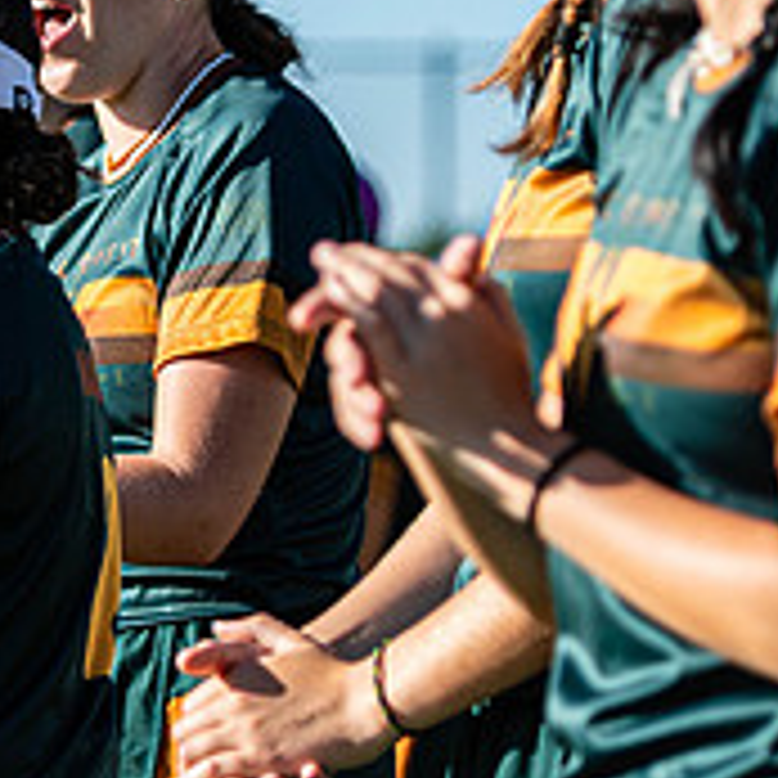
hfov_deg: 4.1
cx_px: -229
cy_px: 295
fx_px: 10883
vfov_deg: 4.1
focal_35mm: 428
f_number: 3.2
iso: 100
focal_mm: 100
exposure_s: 1/1250
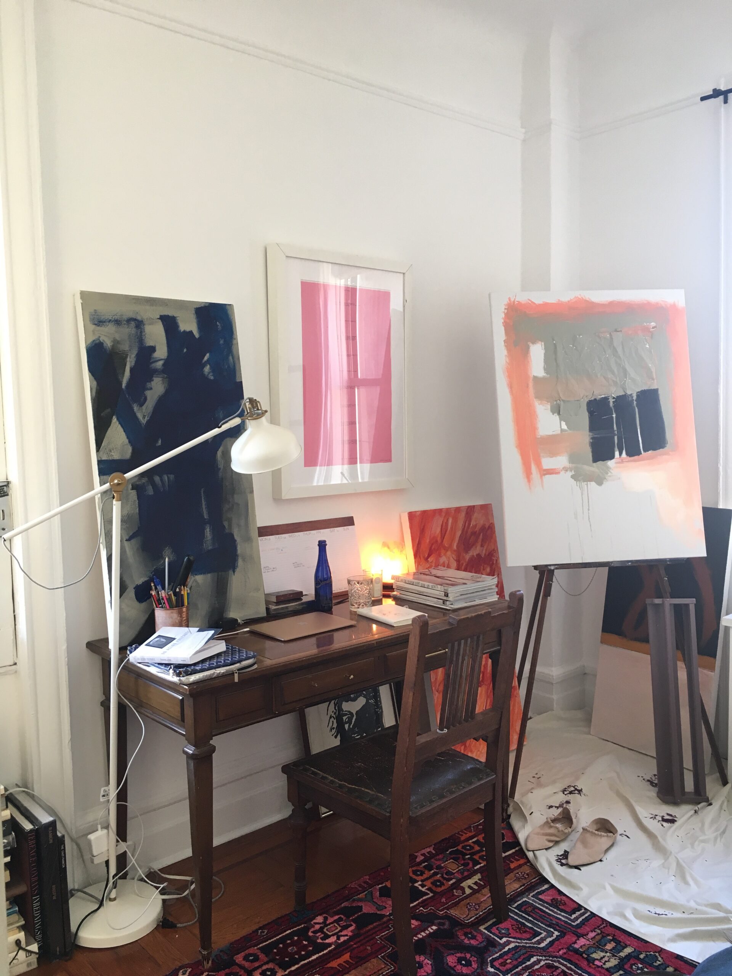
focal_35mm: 29
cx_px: 366
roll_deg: +0.2
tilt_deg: -5.0
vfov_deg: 61.7
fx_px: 818
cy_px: 488
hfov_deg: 48.2
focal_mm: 4.15
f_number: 2.2
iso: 64
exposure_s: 1/30
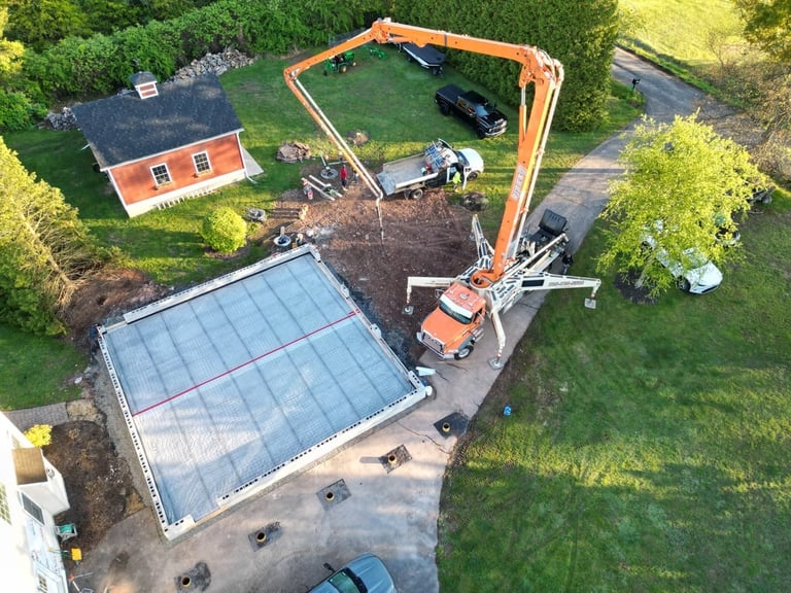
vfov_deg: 56.8
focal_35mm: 24
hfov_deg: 71.6
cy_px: 296
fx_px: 548
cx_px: 396
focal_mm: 6.72
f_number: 1.7
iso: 130
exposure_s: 1/250
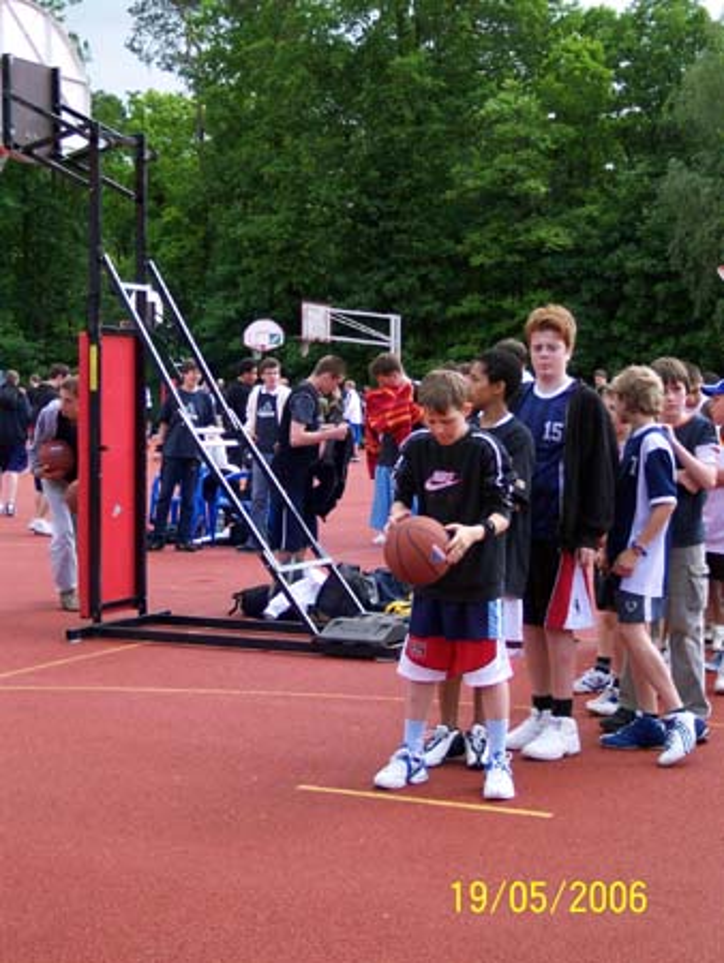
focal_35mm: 63
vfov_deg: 30.7
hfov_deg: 23.3
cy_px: 482
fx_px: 1755
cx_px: 362
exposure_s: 1/350
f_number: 3.4
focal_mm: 13.3
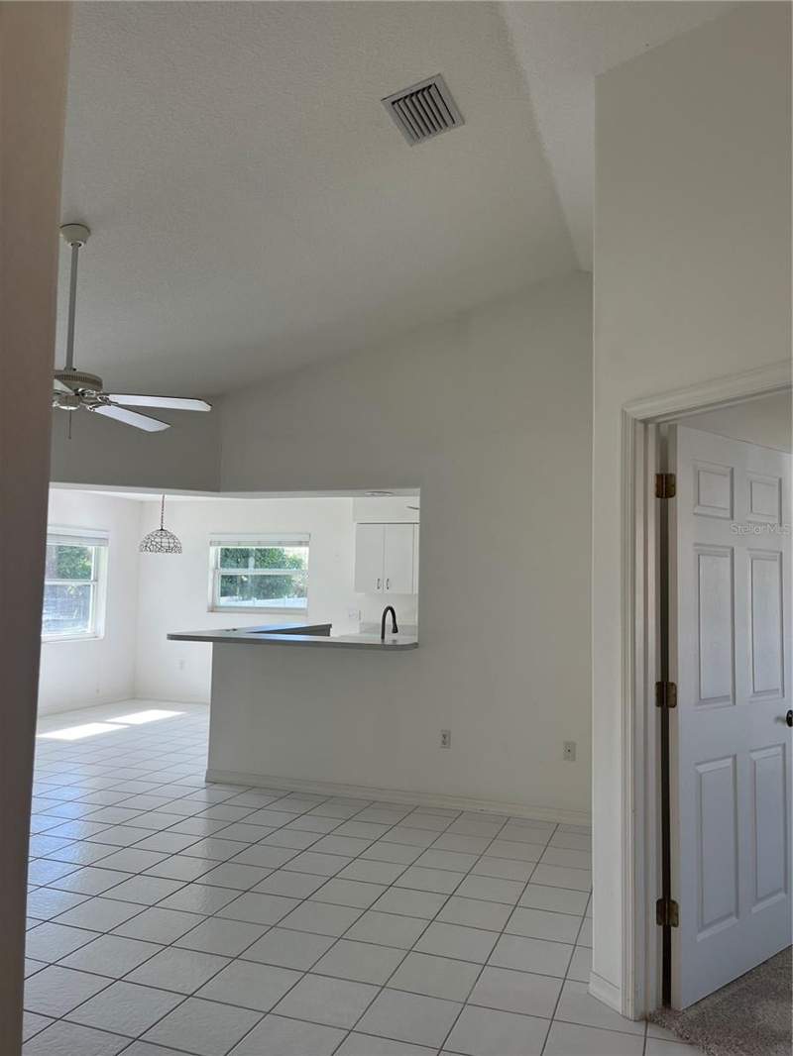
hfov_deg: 53.1
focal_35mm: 26
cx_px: 396
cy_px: 528
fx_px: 794
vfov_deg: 67.3
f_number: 1.6
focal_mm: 5.1
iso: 40
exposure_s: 1/190
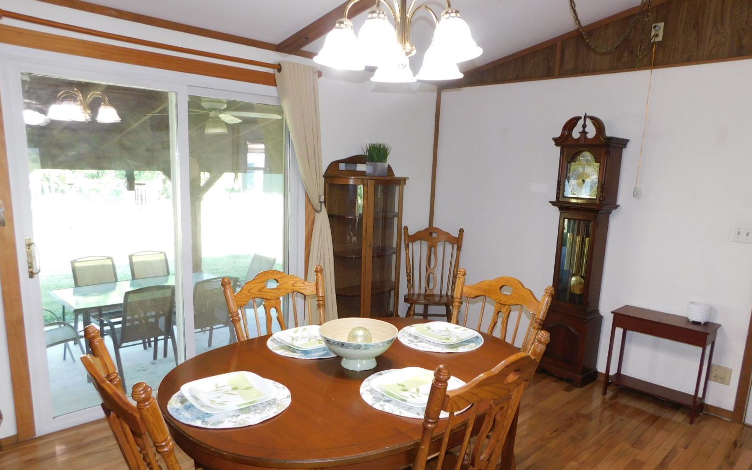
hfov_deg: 72.5
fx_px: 512
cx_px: 374
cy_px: 271
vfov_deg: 49.1
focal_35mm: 25
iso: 200
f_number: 3
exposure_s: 1/30
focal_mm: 4
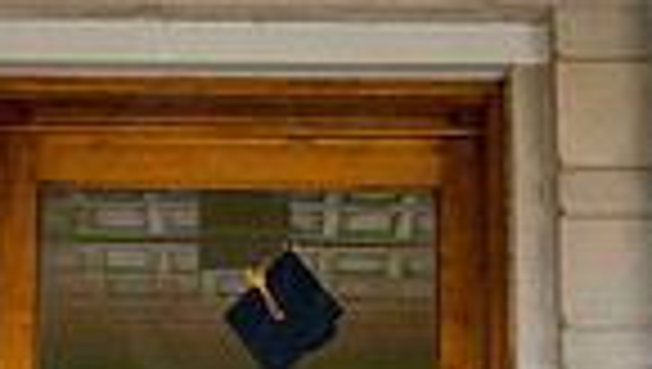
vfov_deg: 10.9
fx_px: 1800
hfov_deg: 20.5
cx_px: 243
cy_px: 688
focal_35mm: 104
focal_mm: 32
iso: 500
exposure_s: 1/500
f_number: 6.3
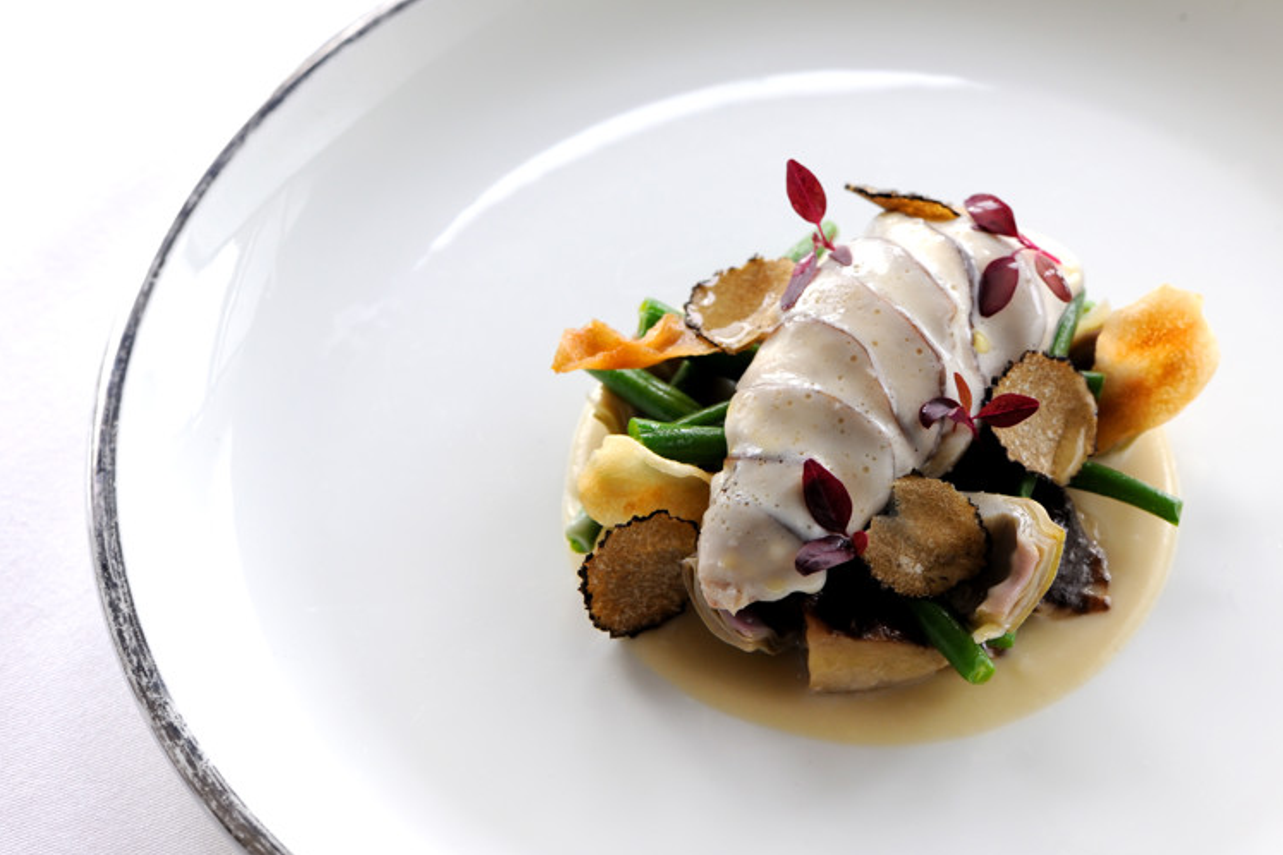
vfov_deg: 12.7
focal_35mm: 108
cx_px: 658
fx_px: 3849
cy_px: 424
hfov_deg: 18.9
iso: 800
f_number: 9
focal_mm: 105
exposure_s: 1/100
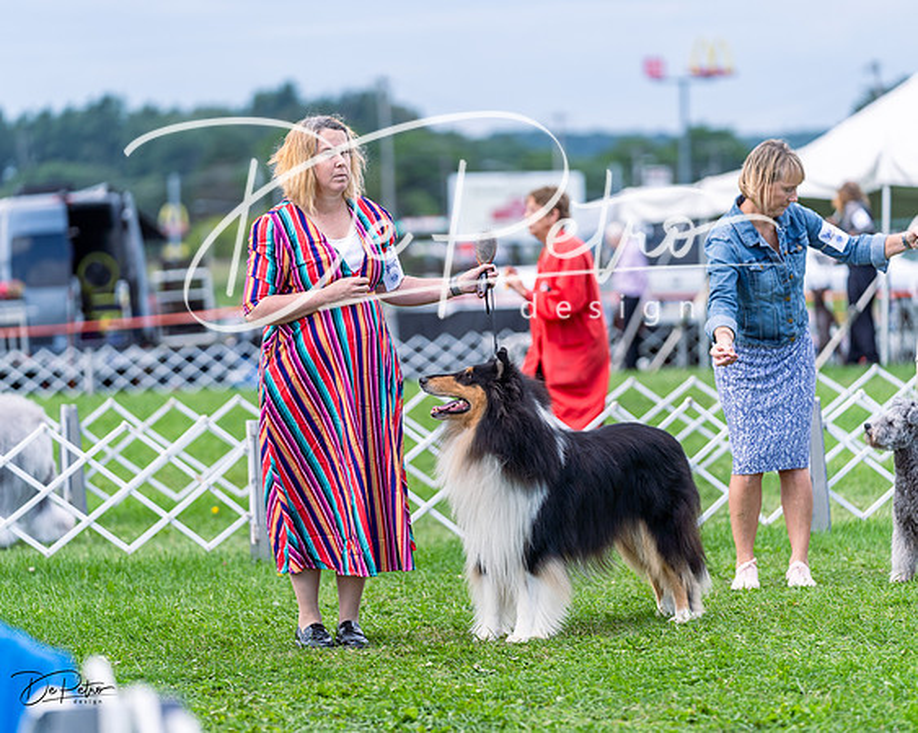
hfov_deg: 12.4
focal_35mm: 155
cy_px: 366
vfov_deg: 9.9
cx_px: 459
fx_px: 4221
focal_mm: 138
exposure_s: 1/1000
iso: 100
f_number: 2.8
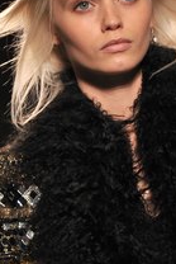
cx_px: 162
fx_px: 4224
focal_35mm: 577
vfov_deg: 3.6
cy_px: 260
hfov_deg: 2.4
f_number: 4.5
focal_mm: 200
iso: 1600
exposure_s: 1/500
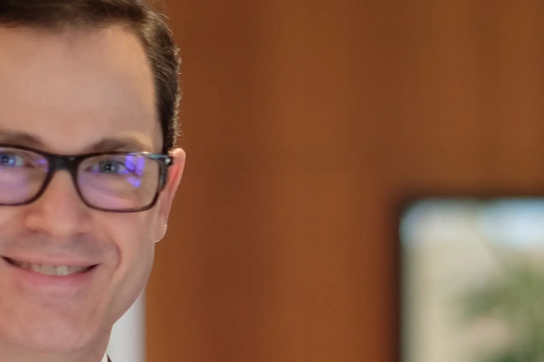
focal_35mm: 310
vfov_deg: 4.4
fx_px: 4683
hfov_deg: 6.6
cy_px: 329
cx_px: 717
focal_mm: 56
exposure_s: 1/85
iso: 400
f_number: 1.2
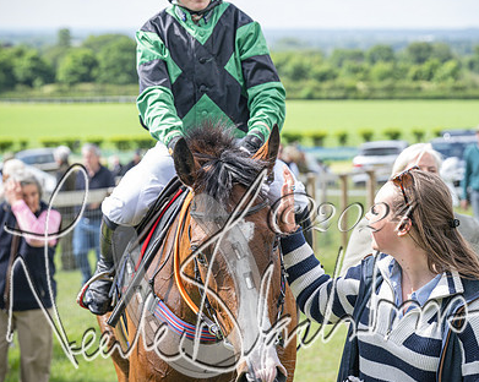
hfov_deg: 15.3
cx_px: 234
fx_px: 1784
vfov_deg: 12.2
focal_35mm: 126
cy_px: 188
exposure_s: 1/1000
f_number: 4
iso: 400
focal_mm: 70
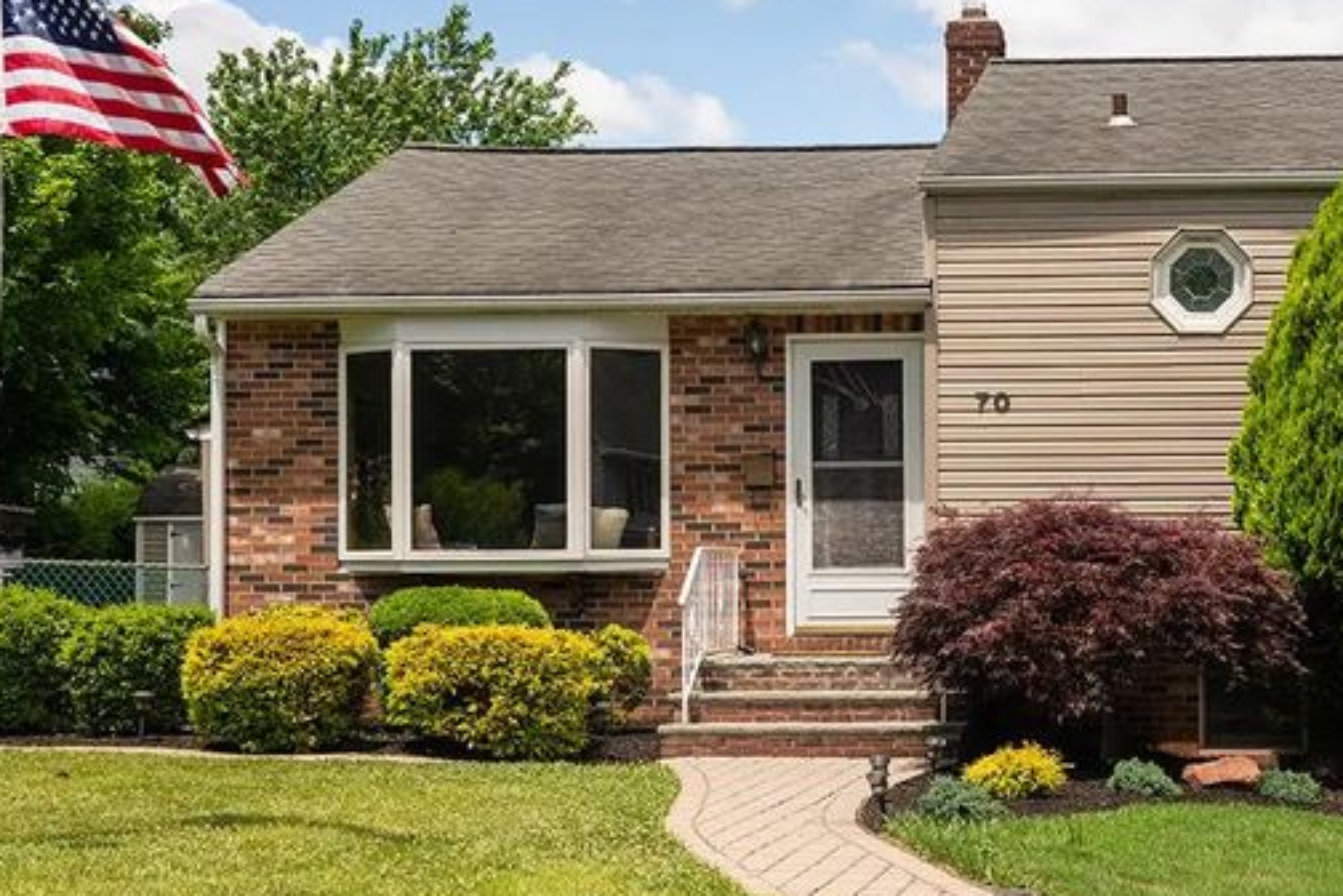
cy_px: 425
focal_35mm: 65
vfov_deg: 20.9
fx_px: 2425
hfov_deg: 30.6
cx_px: 967
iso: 250
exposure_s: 1/400
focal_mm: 32
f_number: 8
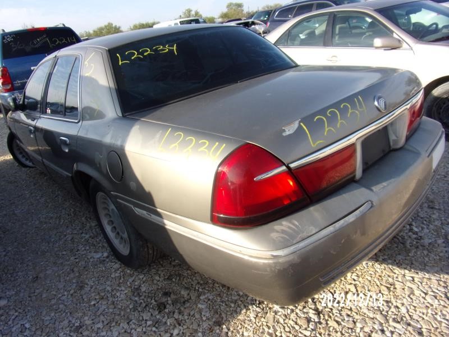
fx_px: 311
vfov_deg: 56.8
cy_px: 168
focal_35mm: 24
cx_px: 224
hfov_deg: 71.6
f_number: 3.3
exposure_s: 1/500
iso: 80
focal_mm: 4.3
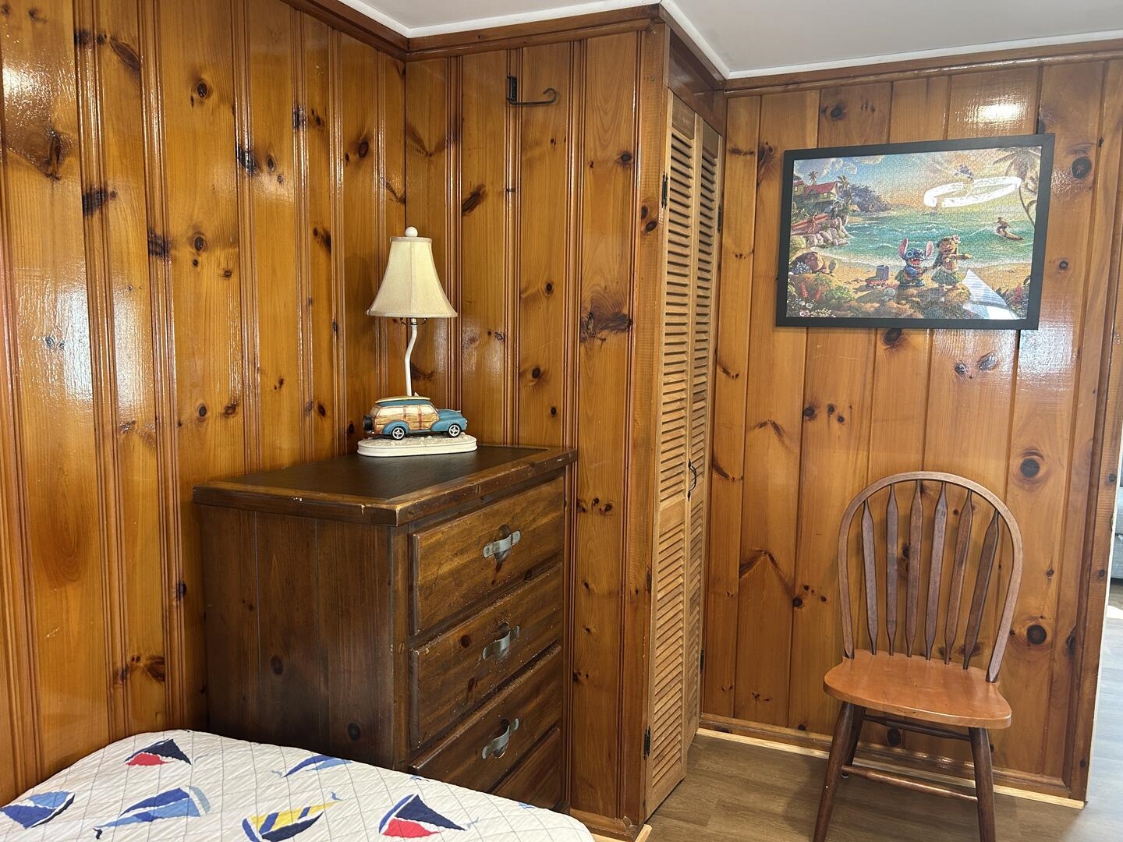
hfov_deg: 67.3
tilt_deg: -7.3
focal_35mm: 26
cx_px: 562
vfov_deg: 53.1
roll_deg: -0.8
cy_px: 421
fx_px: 843
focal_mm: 5.7
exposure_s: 1/60
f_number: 1.5
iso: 125
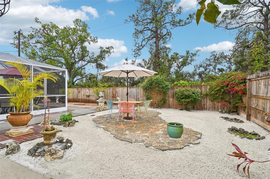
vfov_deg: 70.3
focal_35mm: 17
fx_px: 127
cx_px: 135
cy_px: 90
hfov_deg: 93.3
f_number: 8
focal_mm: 17
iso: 400
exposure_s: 1/500
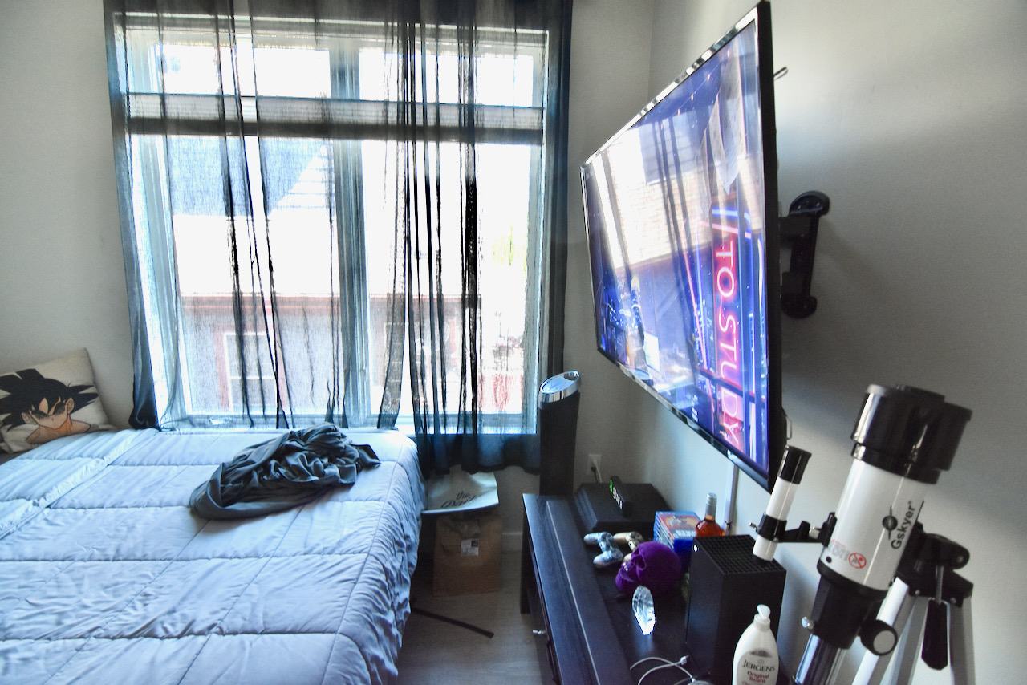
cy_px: 342
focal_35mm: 16
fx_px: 471
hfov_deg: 95.0
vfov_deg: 72.1
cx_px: 514
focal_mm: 11
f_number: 4
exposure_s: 1/60
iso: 1100
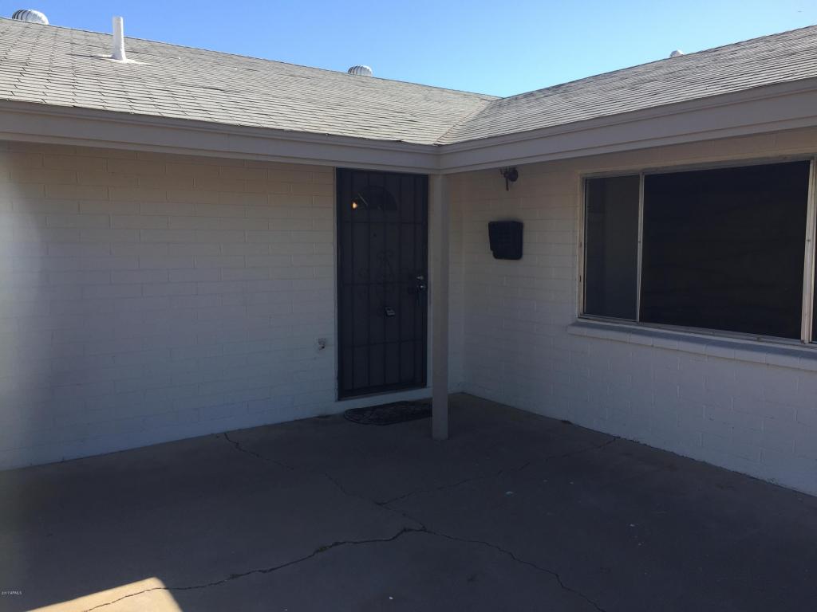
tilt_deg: -4.4
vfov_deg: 48.2
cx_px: 408
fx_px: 684
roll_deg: -1.7
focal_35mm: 29
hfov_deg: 61.7
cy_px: 306
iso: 32
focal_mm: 4.15
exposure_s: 1/942
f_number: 2.2
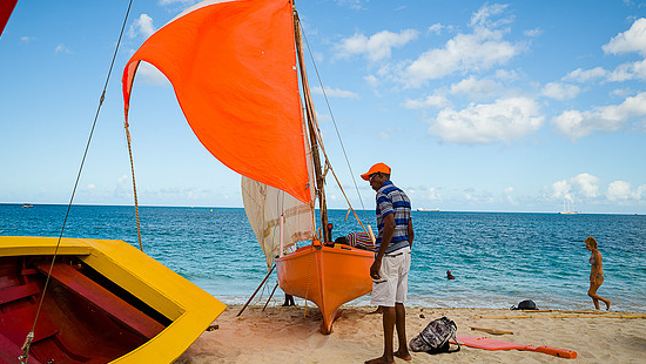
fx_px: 617
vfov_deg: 32.9
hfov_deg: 55.3
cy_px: 176
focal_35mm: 36
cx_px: 318
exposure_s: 1/320
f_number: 6.3
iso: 80
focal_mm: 28
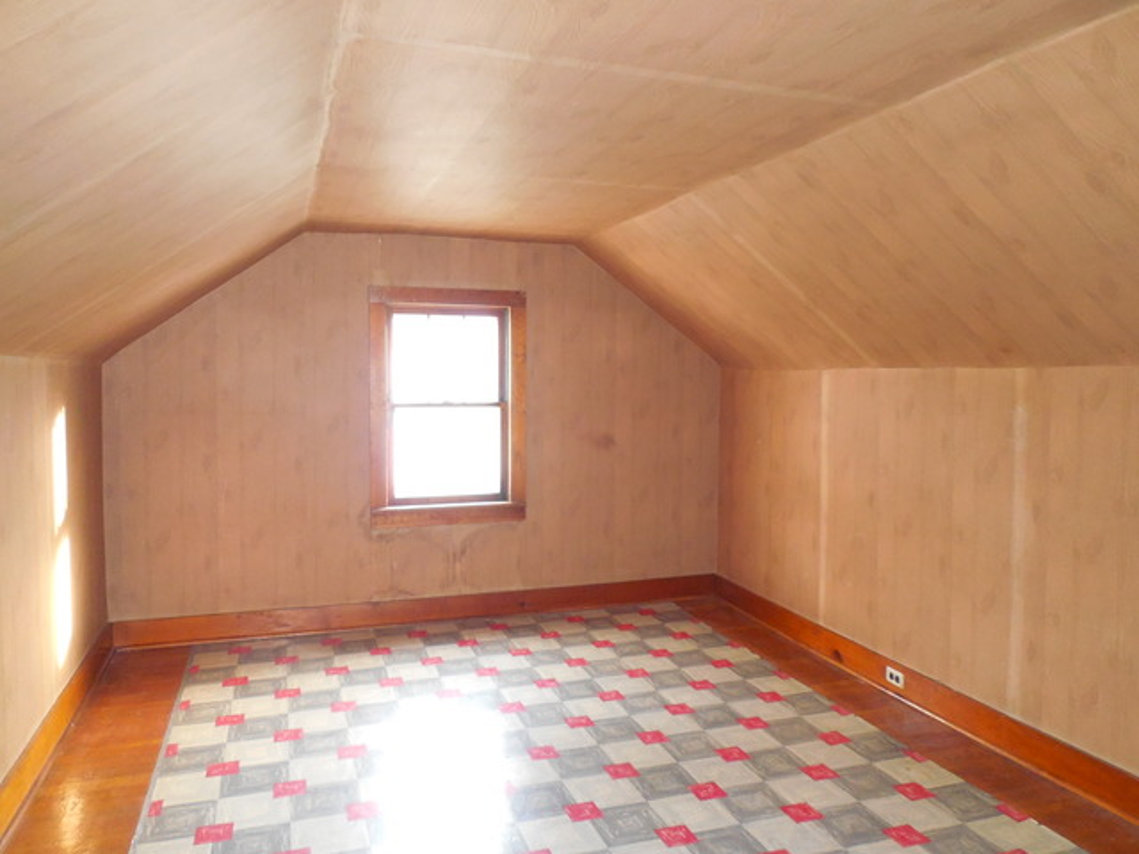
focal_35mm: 25
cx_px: 570
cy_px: 427
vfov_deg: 54.9
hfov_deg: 69.4
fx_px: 823
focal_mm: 4.5
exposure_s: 1/25
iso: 560
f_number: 3.3
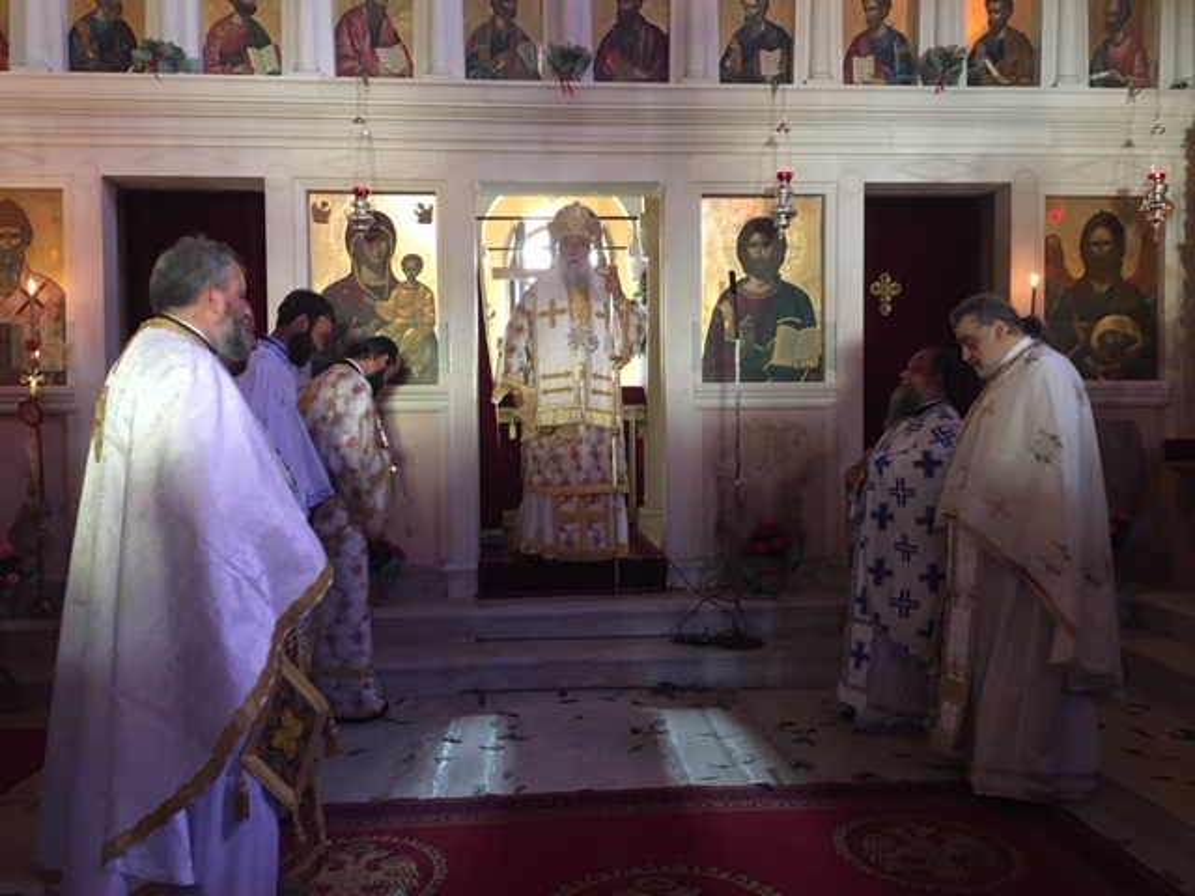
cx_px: 598
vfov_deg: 48.2
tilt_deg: -0.6
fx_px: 1001
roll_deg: +0.0
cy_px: 448
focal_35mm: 29
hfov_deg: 61.7
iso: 400
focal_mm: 4.15
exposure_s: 1/17
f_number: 2.2
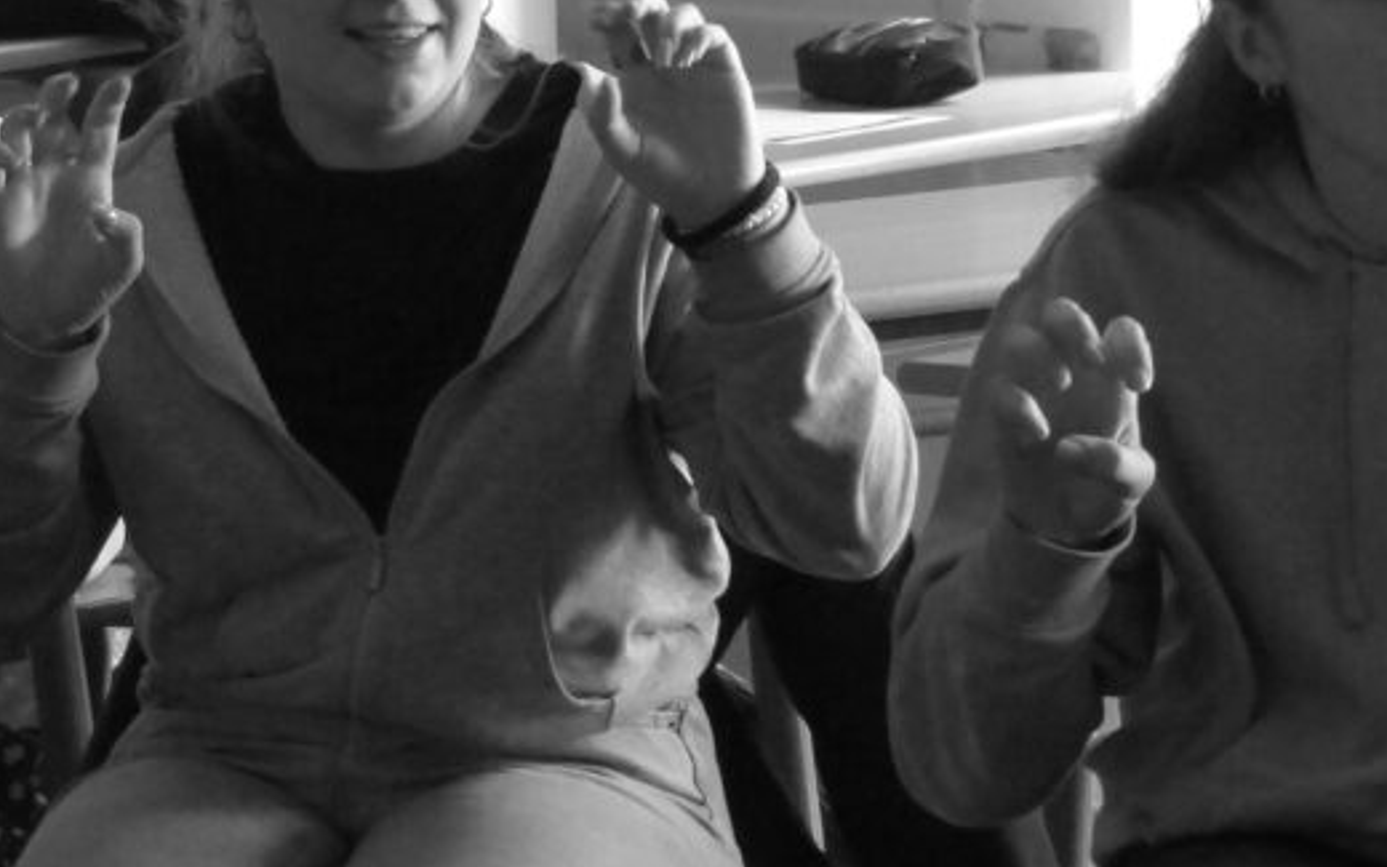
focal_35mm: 211
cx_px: 157
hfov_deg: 9.9
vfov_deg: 6.2
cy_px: 229
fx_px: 7976
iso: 800
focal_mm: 16.9
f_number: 2.8
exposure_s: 1/160
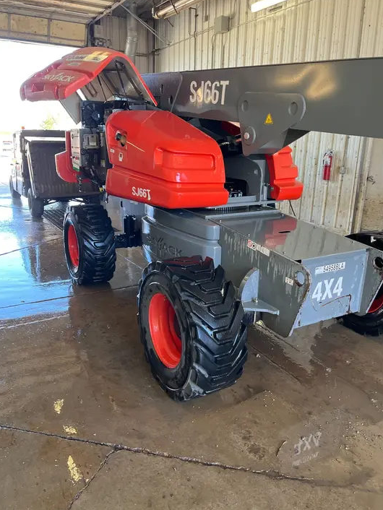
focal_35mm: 27
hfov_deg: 51.4
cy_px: 255
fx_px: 398
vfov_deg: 65.3
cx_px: 189
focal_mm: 5.1
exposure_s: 1/65
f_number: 1.6
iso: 125
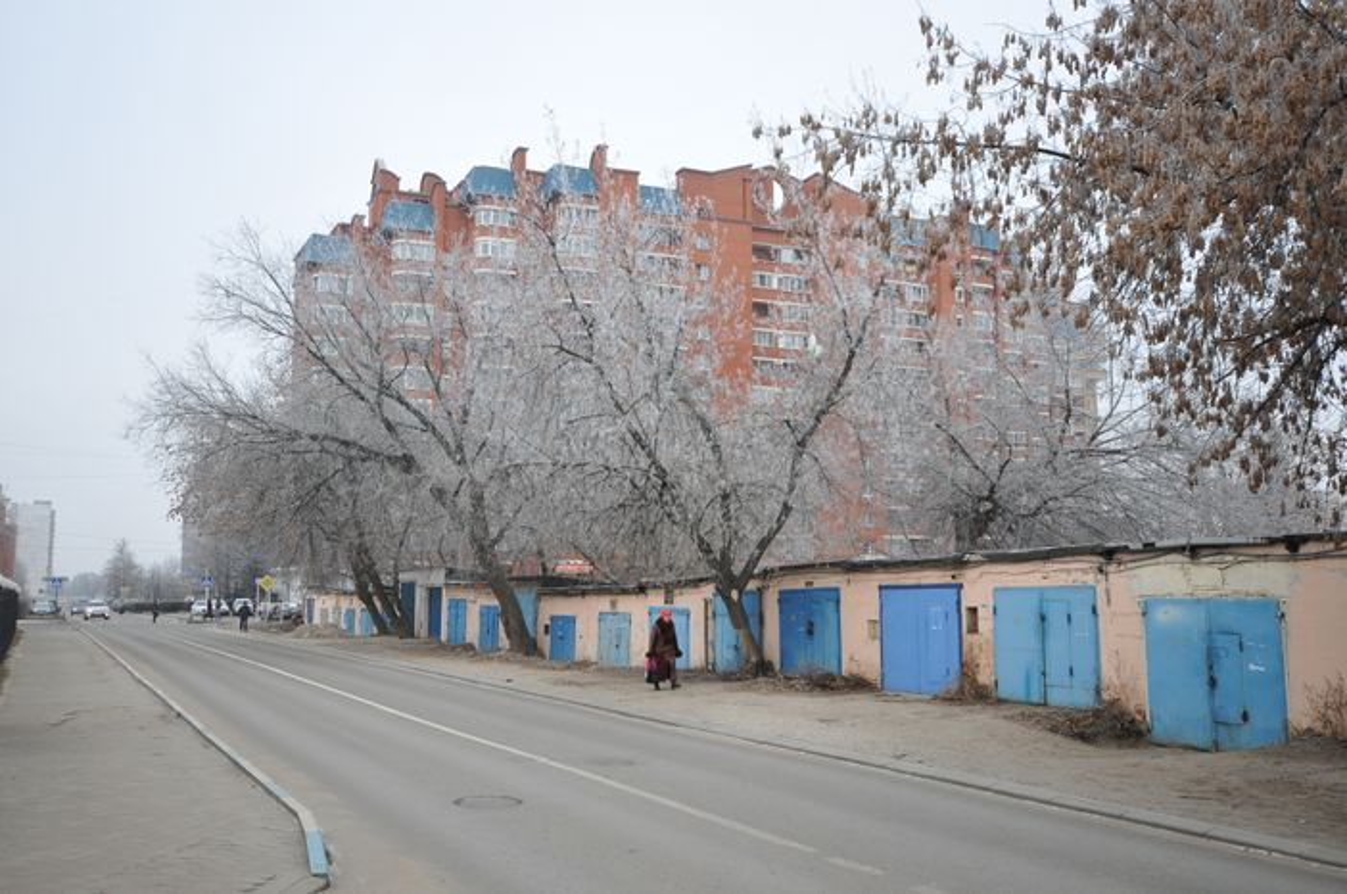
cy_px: 447
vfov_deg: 36.8
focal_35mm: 36
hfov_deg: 53.2
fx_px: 1345
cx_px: 674
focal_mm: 24
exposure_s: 1/400
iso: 800
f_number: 5.6
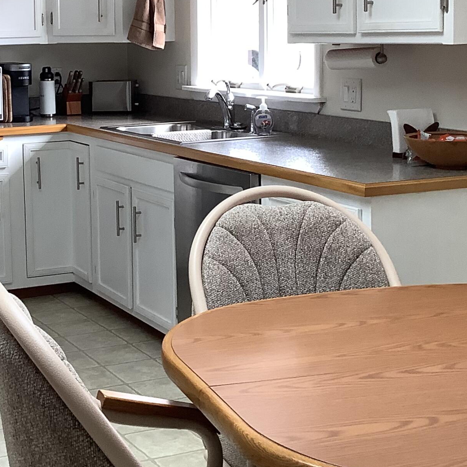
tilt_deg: -4.7
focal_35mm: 68
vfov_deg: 25.0
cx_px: 83
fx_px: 1038
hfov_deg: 24.9
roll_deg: +0.9
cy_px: 96
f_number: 2.4
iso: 64
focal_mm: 3.3
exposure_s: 1/60
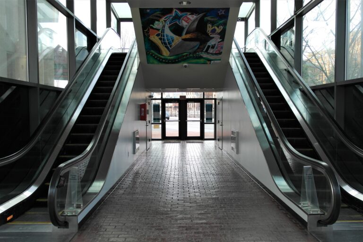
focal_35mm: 30
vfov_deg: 43.6
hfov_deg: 61.9
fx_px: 302
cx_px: 182
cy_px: 121
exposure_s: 1/100
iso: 100
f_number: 3.5
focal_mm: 20
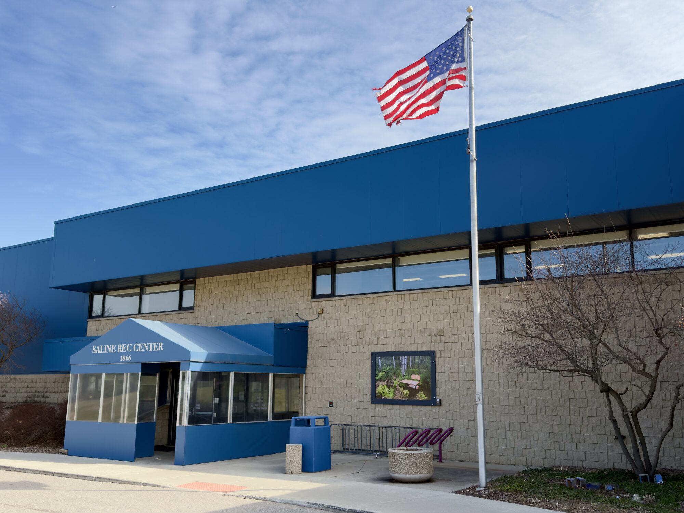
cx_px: 342
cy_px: 256
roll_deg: +0.2
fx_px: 692
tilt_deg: +11.8
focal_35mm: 35
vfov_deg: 40.7
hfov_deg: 52.6
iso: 64
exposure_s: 1/2717
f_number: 1.78
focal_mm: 6.76
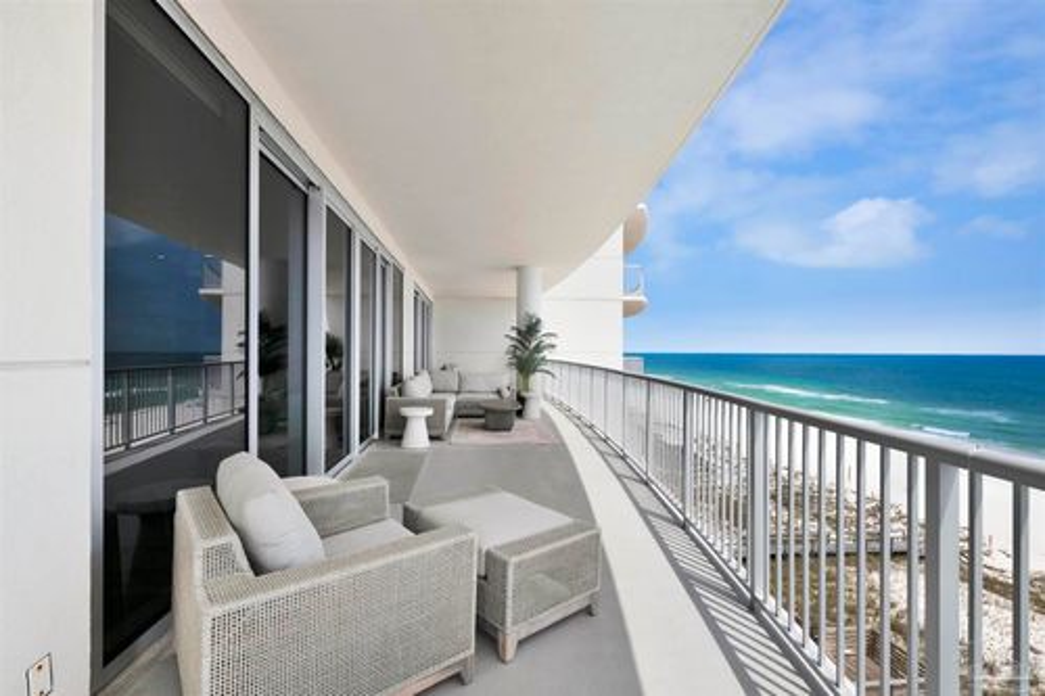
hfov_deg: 96.8
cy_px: 348
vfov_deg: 73.7
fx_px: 464
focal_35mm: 16
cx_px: 522
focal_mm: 16
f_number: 11
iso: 400
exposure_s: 1/1000
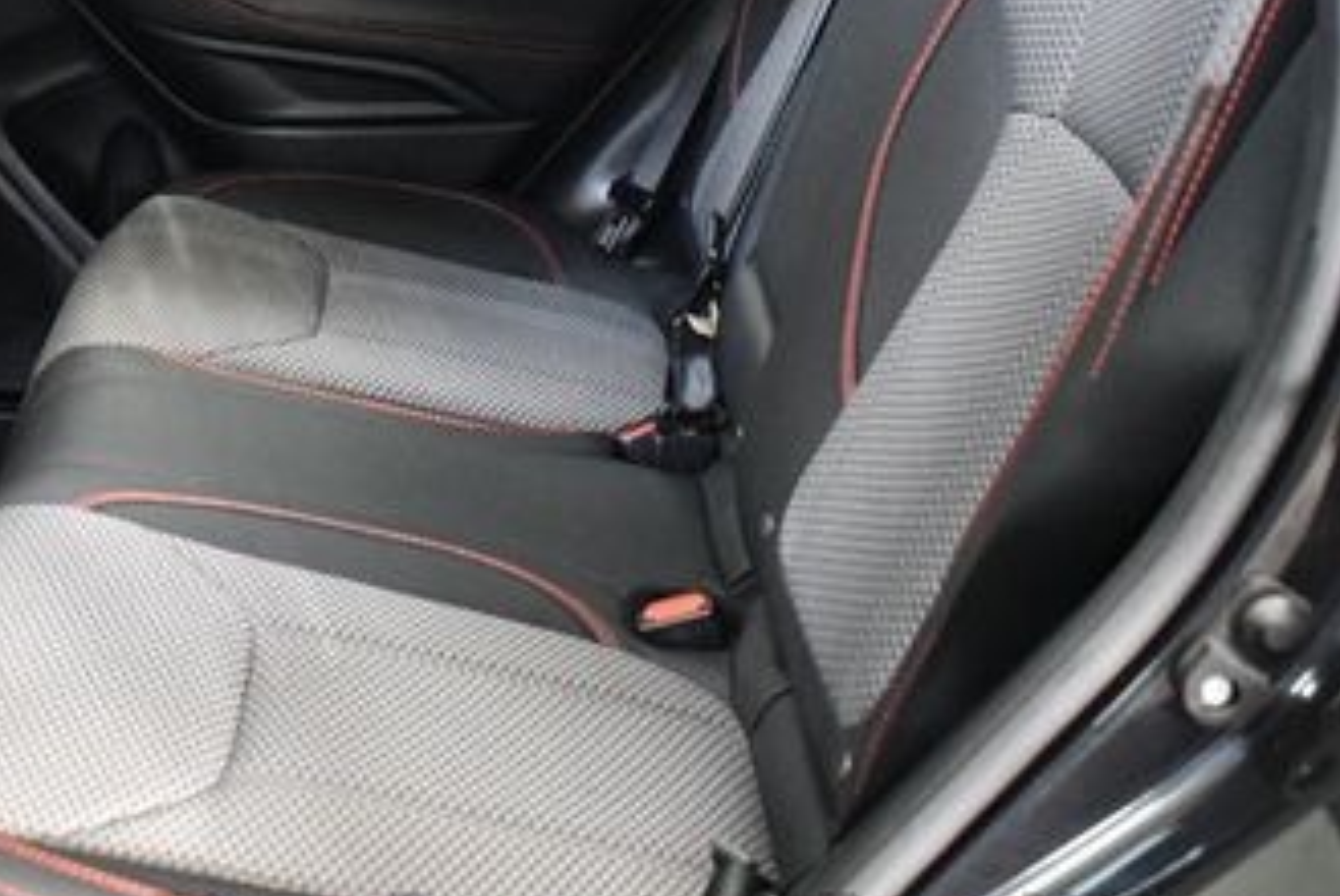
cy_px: 134
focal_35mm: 70
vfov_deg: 19.2
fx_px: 2608
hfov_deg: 27.7
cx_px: 106
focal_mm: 18
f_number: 3.5
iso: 3200
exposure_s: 1/100
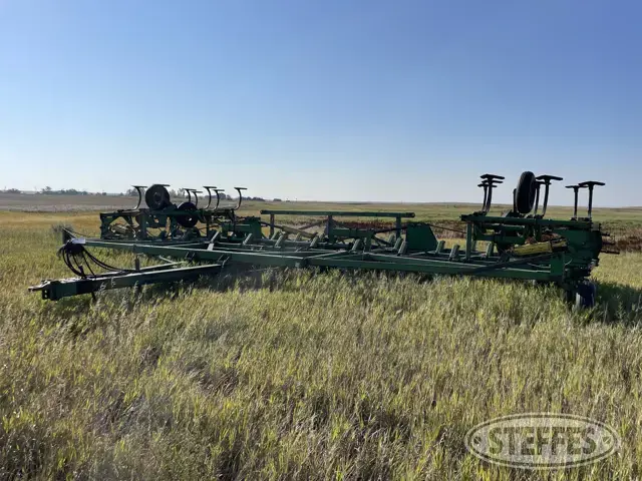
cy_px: 240
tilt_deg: -3.6
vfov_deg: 53.1
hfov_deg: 67.3
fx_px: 482
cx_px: 321
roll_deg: -0.2
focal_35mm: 26
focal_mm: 4.2
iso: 32
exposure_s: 1/7813
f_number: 1.6
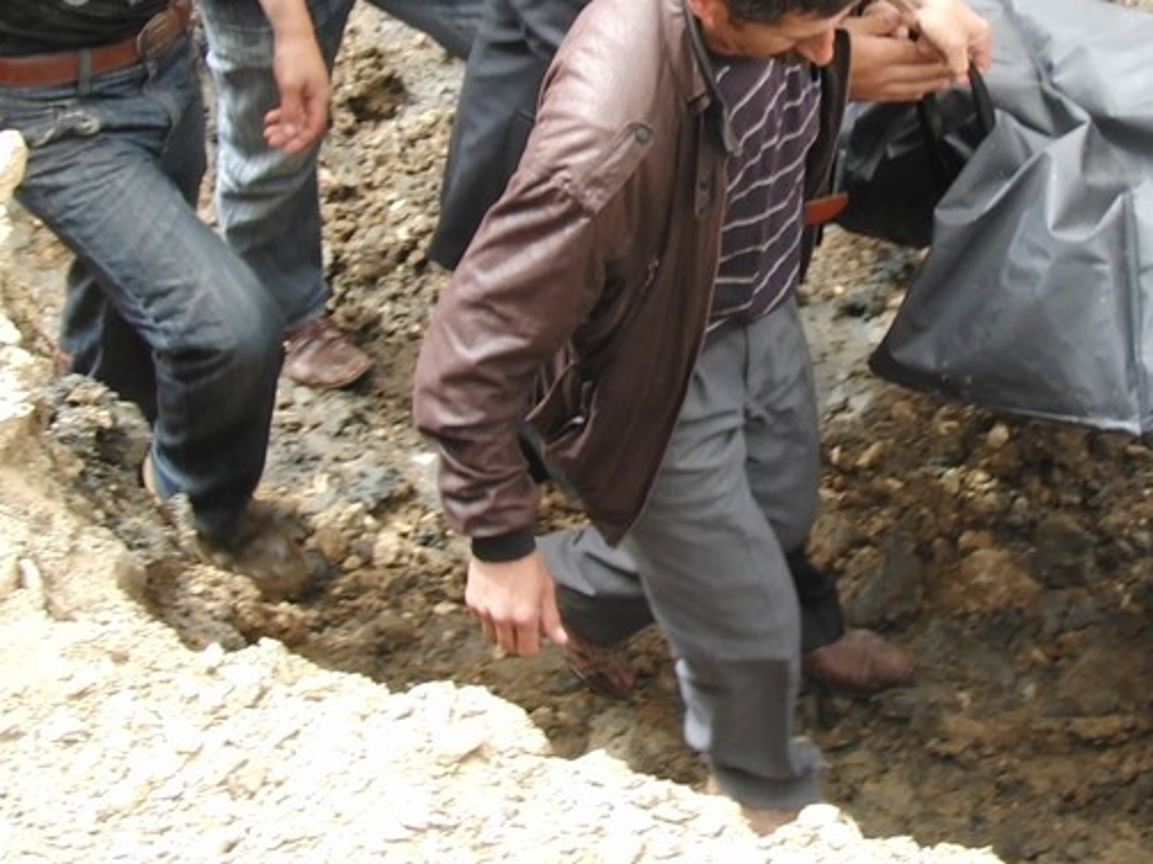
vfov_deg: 14.0
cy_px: 154
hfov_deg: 18.7
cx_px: 754
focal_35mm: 105
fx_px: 3497
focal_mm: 8.8
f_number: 2.7
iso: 100
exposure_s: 1/200
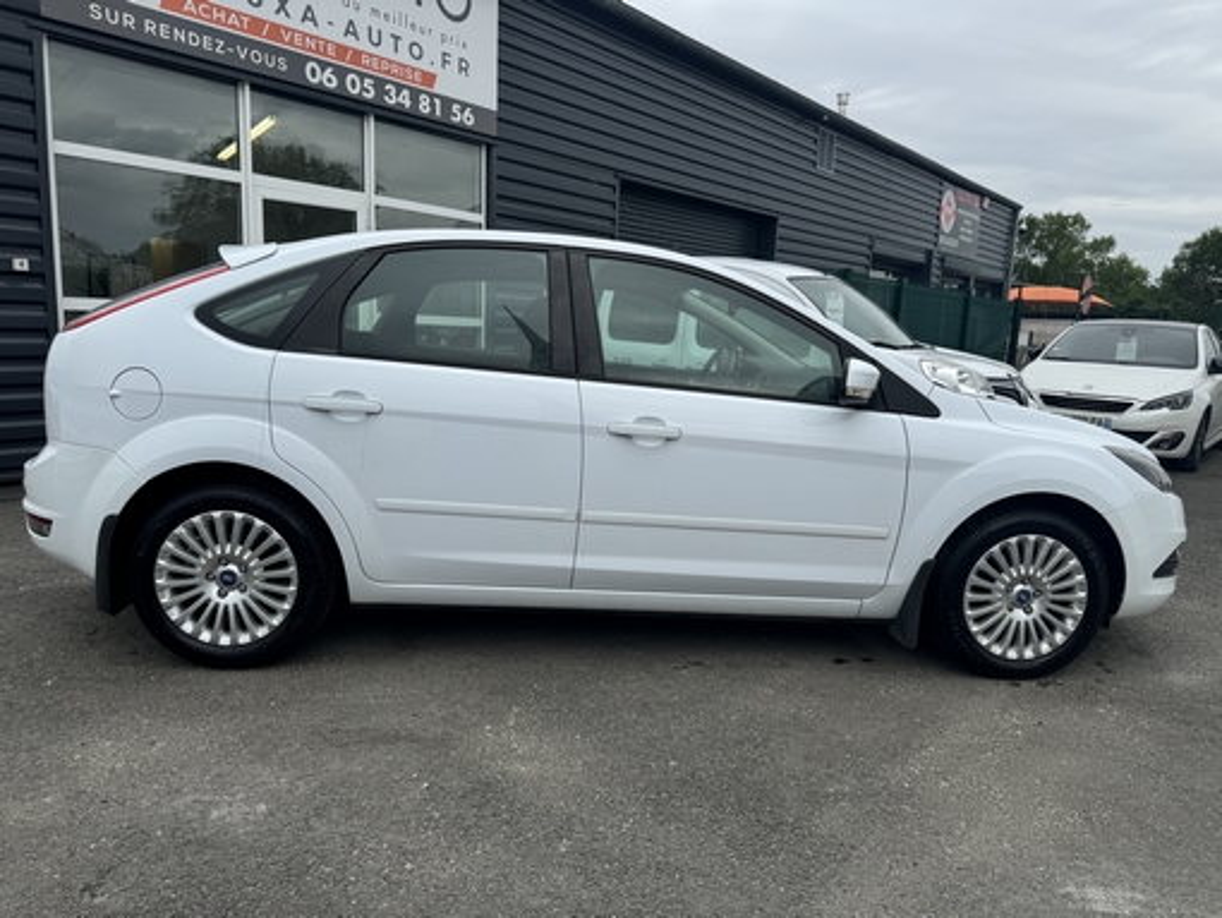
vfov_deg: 56.9
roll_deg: -1.5
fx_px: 848
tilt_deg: -8.9
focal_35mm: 24
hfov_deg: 71.6
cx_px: 611
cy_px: 459
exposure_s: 1/2041
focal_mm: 6.76
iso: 80
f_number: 1.78
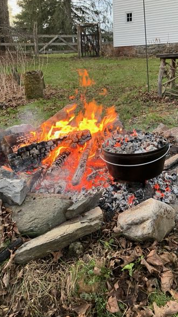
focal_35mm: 31
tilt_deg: -20.6
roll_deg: +1.4
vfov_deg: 62.6
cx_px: 95
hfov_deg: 37.8
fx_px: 260
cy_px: 160
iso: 100
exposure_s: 1/60
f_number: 1.8
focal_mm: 3.99
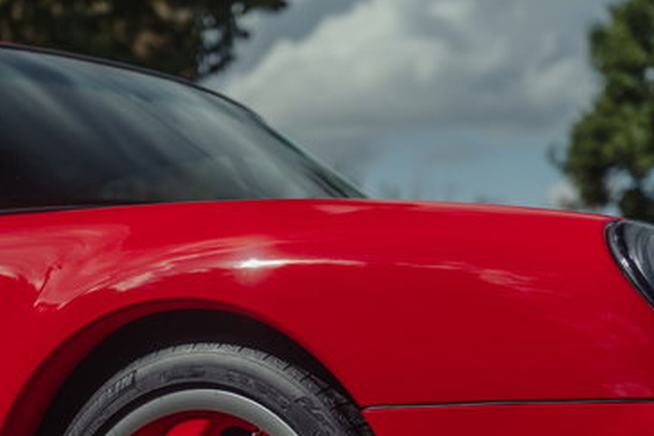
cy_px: 426
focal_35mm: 118
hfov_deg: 17.3
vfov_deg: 11.5
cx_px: 275
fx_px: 2144
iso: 100
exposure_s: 1/640
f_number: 3.5
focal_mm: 56
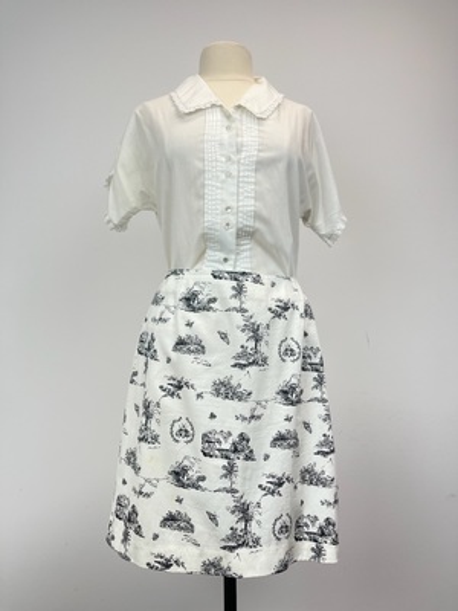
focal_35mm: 26
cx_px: 229
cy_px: 306
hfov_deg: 53.1
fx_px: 459
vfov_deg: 67.3
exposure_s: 1/161
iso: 50
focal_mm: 5.1
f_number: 1.6
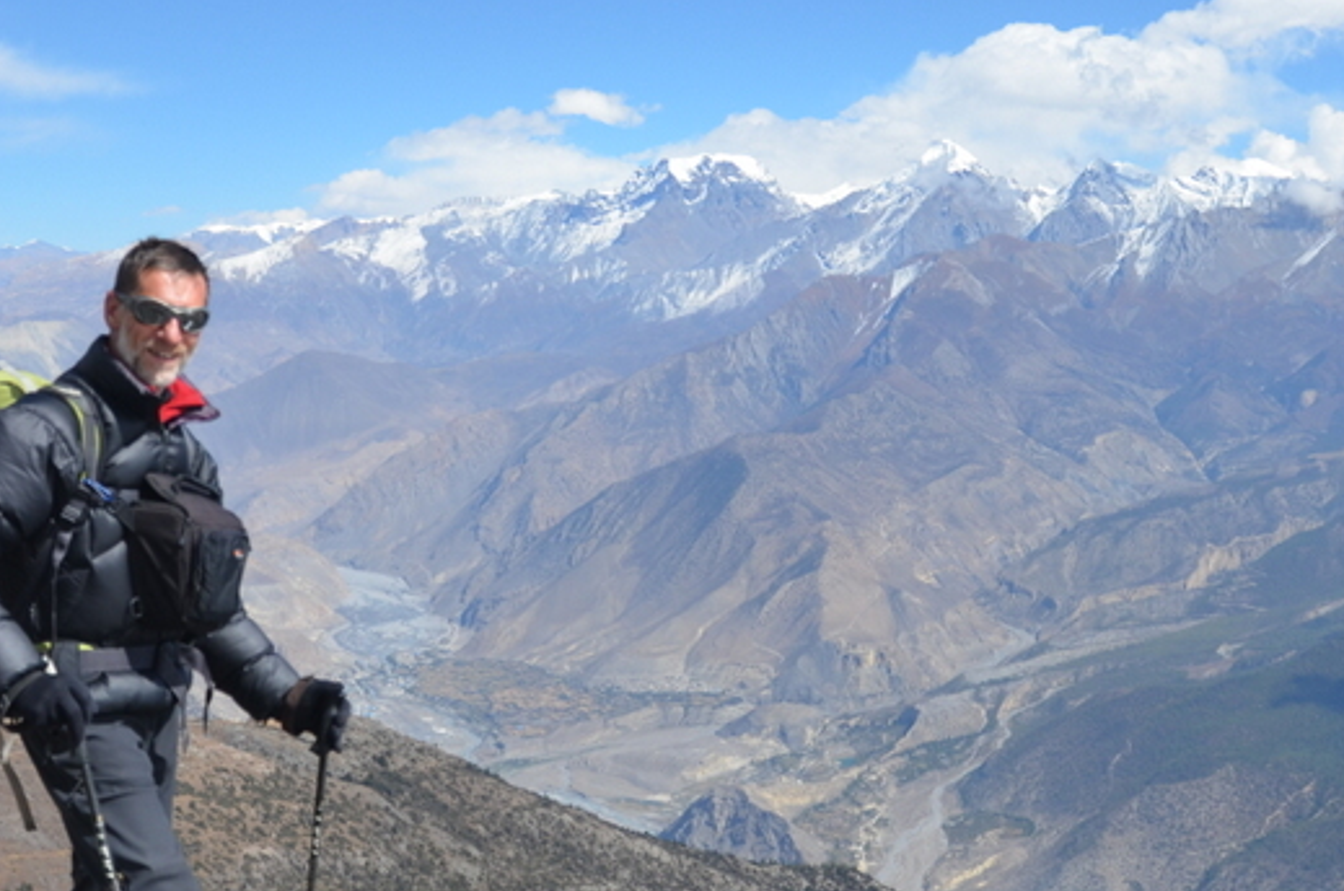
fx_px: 1938
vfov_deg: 25.9
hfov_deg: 38.2
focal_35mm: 52
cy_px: 478
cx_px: 627
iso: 200
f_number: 5
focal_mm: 18
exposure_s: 1/1250
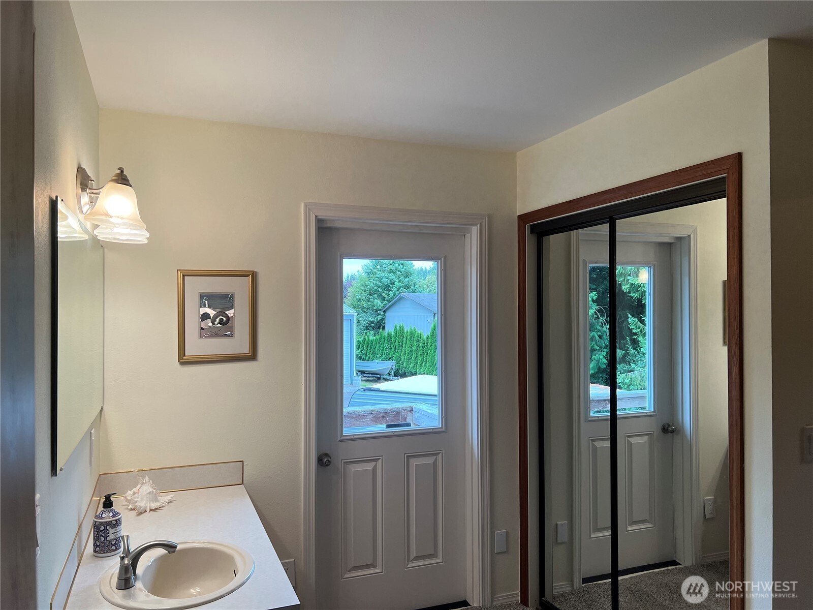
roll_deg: +0.2
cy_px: 305
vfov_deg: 53.1
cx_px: 406
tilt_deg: +0.0
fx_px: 611
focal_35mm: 26
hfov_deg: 67.3
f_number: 1.5
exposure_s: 1/120
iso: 80
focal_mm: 5.7
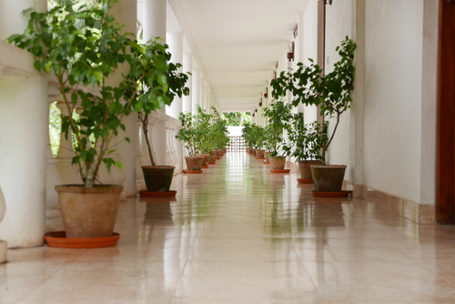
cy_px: 152
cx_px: 228
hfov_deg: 27.0
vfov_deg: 18.2
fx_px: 948
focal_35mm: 75
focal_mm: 34
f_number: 3.5
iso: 200
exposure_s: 1/125
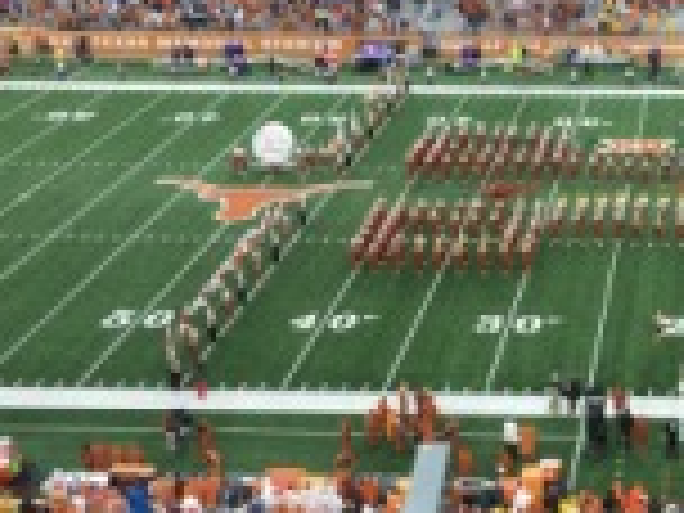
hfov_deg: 26.5
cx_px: 662
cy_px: 279
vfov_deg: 21.0
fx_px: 1383
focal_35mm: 70
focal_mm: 4.15
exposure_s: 1/120
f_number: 2.2
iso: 40
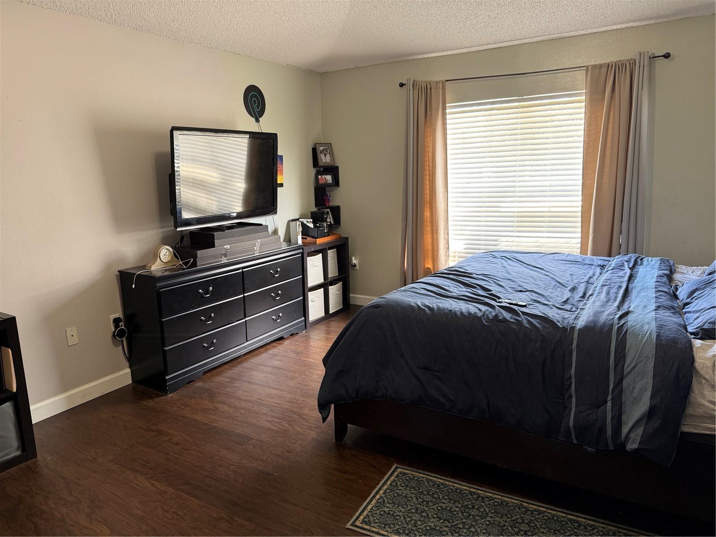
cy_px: 268
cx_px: 358
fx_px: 496
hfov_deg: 71.6
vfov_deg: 56.8
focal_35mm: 24
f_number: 1.78
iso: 250
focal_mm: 6.76
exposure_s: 1/60
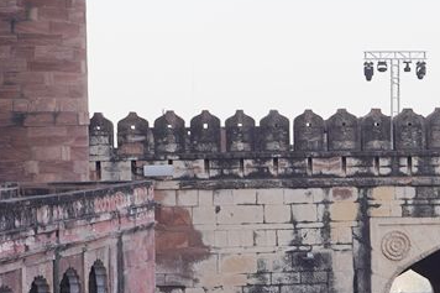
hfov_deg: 15.2
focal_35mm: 135
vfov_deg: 10.1
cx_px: 303
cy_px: 194
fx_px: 1649
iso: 100
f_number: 10
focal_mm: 24
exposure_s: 1/100
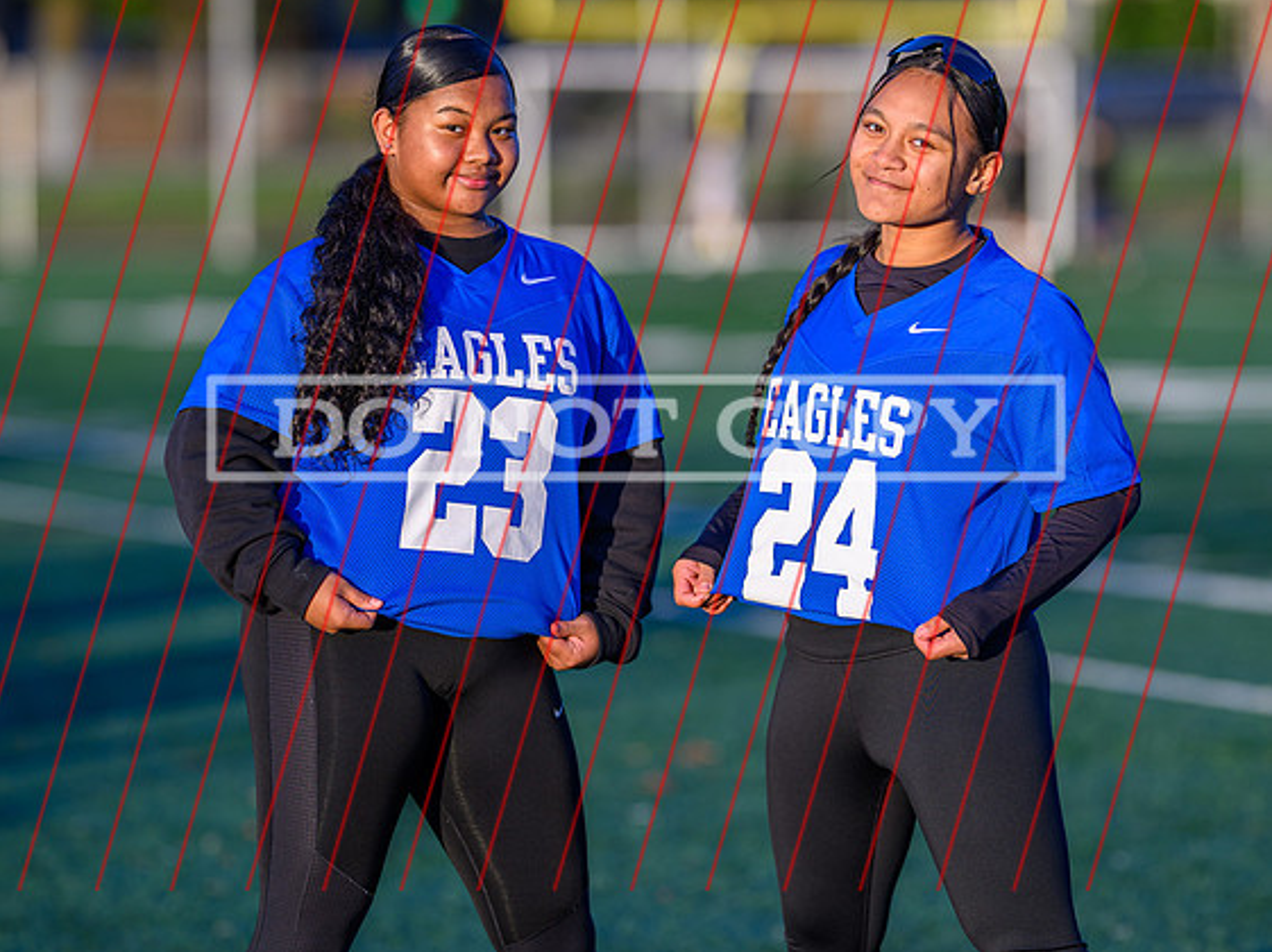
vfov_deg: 8.2
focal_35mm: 180
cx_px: 778
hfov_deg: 11.0
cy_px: 397
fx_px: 6610
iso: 100
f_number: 1.8
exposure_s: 1/1600
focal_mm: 135
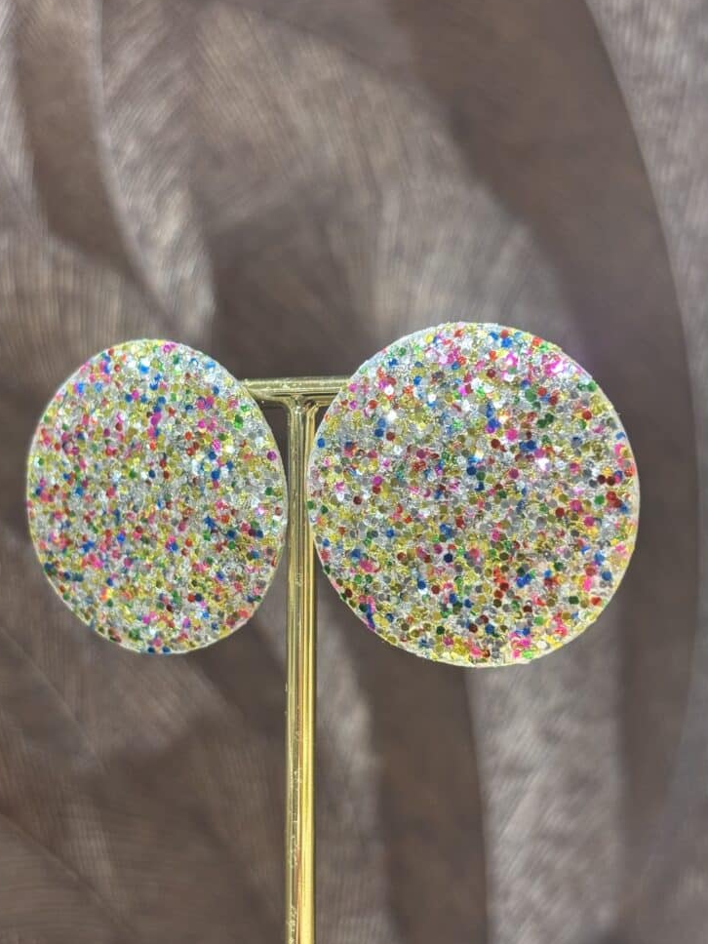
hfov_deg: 26.6
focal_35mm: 55
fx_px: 1500
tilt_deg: +0.1
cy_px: 487
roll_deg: -0.8
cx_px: 344
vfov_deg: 34.9
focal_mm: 5.96
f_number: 1.6
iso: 50
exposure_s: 1/50
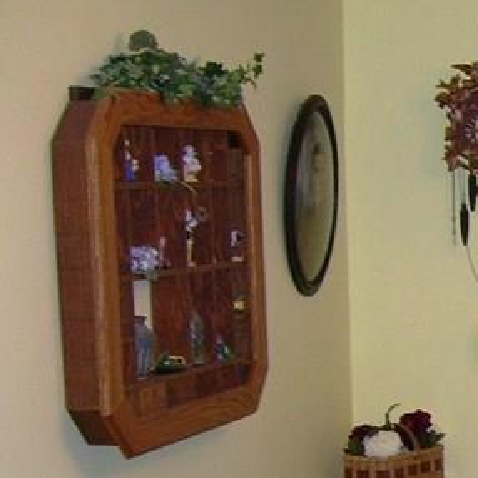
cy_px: 526
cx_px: 816
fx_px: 1828
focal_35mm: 117
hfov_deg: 13.6
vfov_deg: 14.5
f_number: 2.7
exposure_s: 1/60
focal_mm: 6
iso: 125
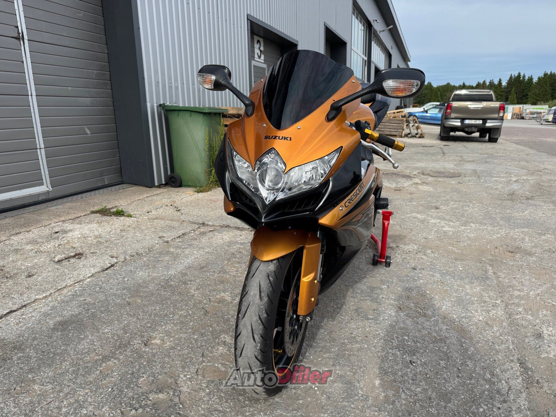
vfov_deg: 56.8
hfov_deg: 71.6
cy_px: 208
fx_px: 386
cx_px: 278
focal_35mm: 24
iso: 80
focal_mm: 6.76
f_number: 1.78
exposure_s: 1/2252
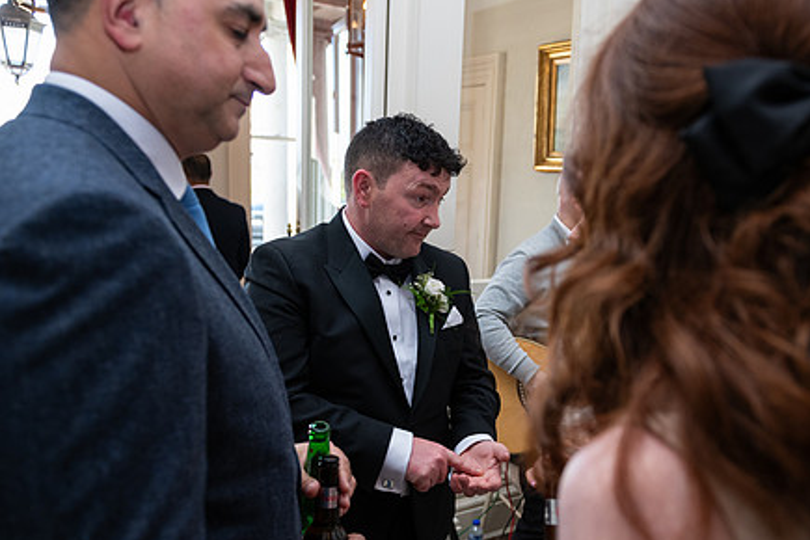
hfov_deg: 58.3
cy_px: 316
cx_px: 480
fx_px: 720
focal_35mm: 32
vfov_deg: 41.0
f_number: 3.5
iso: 500
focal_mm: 24
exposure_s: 1/160
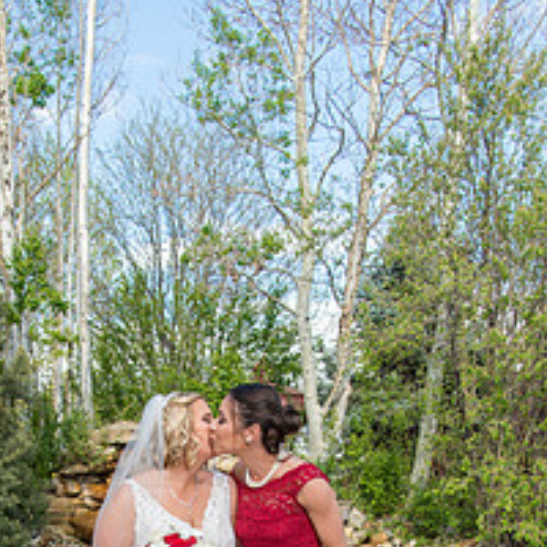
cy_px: 610
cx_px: 202
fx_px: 822
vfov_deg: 32.2
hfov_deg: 36.6
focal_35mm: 46
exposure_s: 1/250
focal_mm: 24
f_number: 5
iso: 100
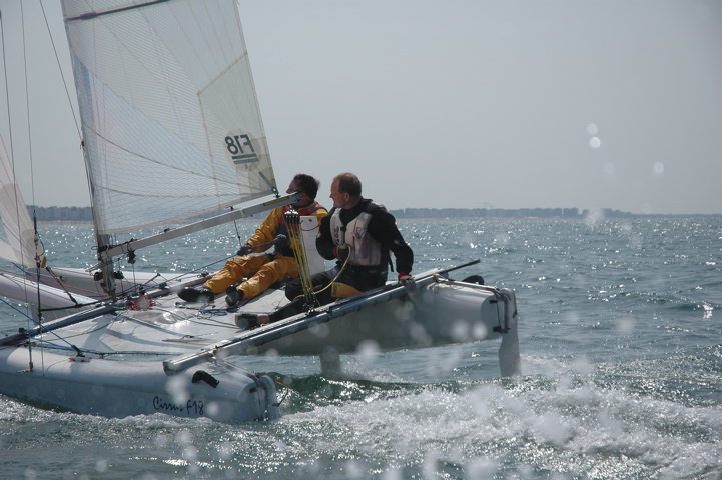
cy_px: 240
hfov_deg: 19.5
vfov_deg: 13.0
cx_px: 361
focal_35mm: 105
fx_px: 2105
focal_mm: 70
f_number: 5.6
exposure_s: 1/2000
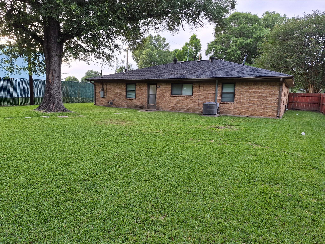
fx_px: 216
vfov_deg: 58.9
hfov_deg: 73.9
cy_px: 122
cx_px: 162
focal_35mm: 23
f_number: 1.8
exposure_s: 1/180
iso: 64
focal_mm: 5.4
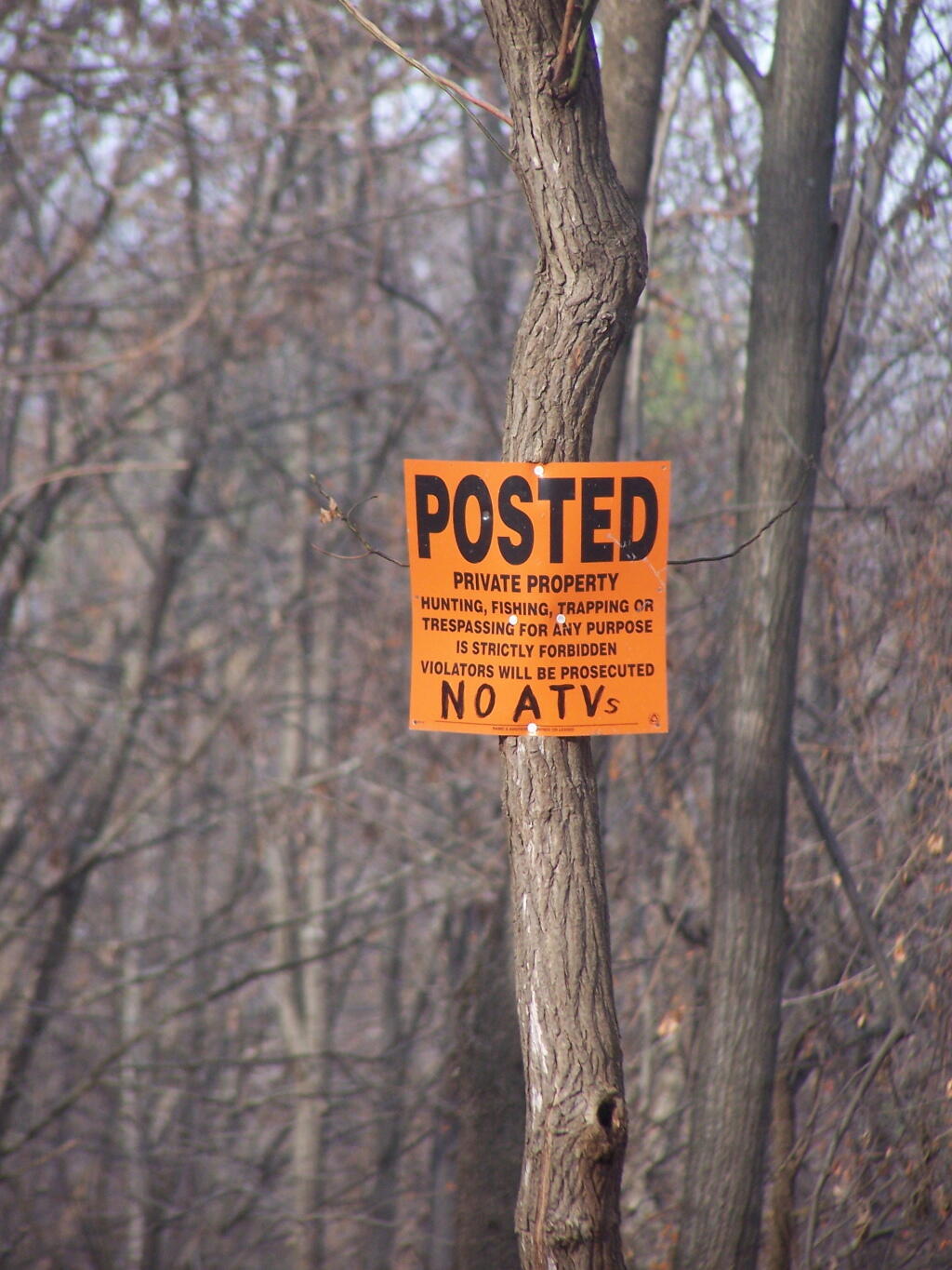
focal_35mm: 380
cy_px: 635
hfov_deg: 3.9
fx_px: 13932
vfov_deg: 5.2
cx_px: 476
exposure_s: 1/320
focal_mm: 63
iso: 140
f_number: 3.7
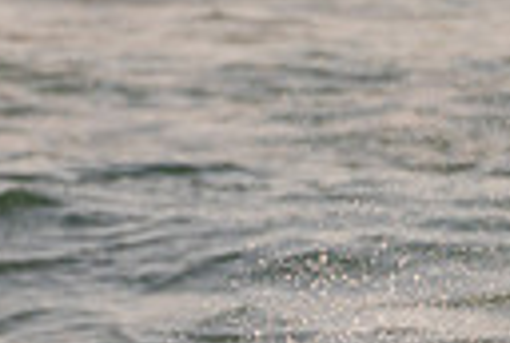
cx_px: 649
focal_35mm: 2771
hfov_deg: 0.7
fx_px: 39347
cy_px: 581
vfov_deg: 0.5
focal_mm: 500
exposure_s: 1/2000
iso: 160
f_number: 5.6
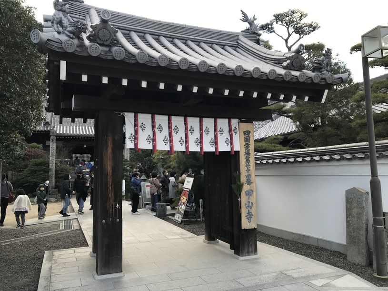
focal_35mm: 28
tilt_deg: +6.0
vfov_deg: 49.7
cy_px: 146
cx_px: 194
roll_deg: +1.0
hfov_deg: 63.5
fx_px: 314
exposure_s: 1/200
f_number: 1.8
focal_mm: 3.99
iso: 20
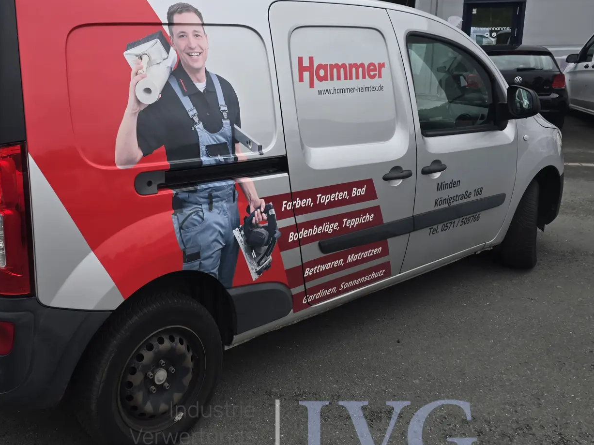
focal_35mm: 36
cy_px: 193
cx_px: 198
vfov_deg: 39.6
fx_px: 618
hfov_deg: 50.4
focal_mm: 6.3
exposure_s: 1/180
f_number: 1.7
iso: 12
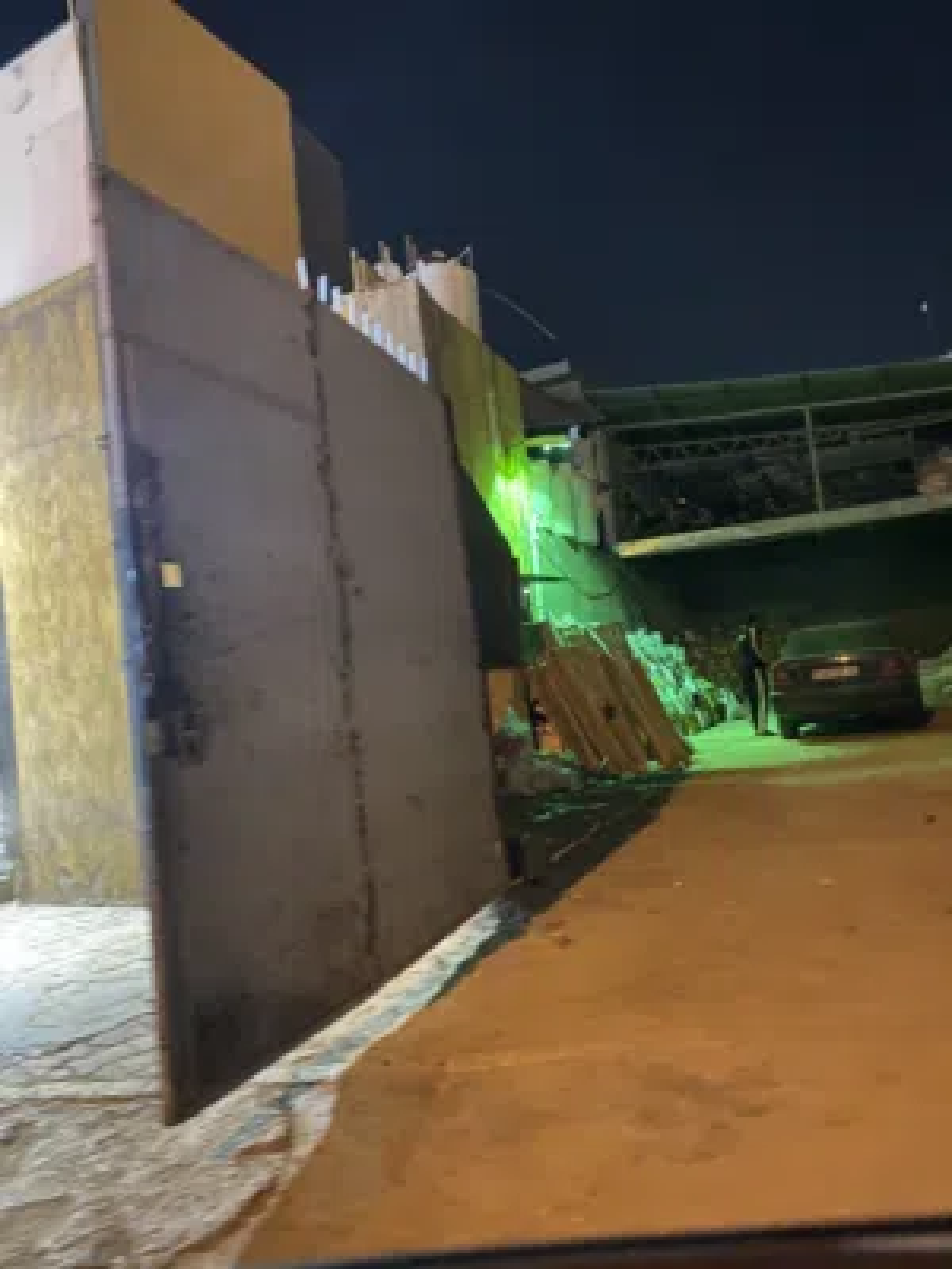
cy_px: 634
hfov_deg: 53.1
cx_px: 476
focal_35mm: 26
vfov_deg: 67.3
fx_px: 953
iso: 1000
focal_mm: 4.25
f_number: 1.8
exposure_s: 1/17
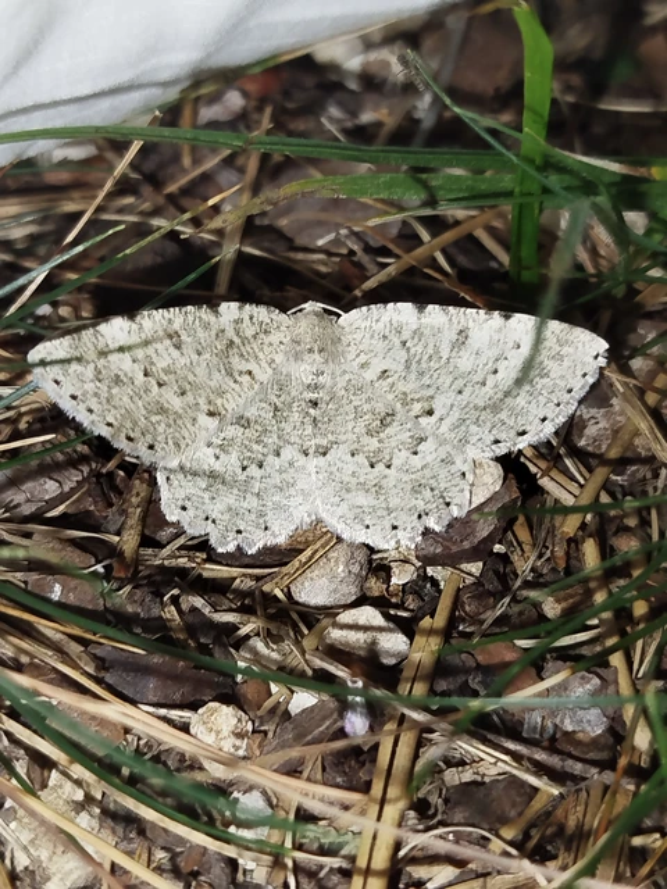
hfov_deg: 24.4
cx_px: 334
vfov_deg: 32.2
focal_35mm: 60
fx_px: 1541
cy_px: 444
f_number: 1.7
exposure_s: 1/50
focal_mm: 5.31
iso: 125
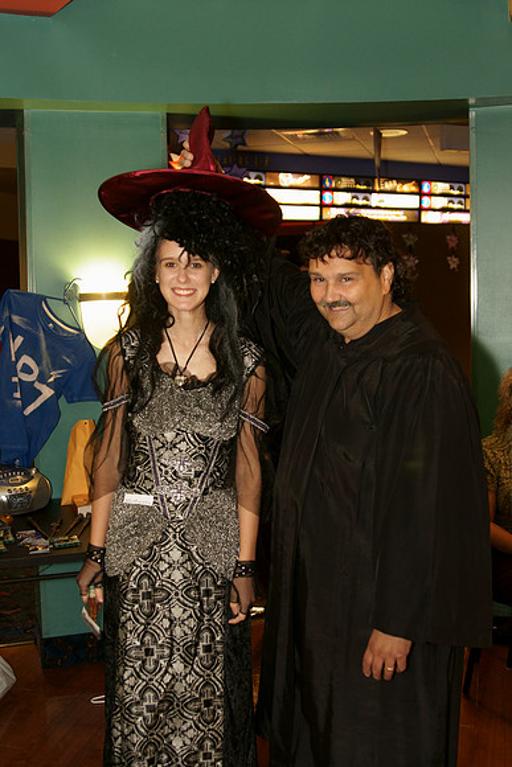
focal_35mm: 42
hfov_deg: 31.9
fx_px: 895
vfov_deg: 46.4
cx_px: 256
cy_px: 384
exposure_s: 1/60
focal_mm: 28
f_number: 2.8
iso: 800
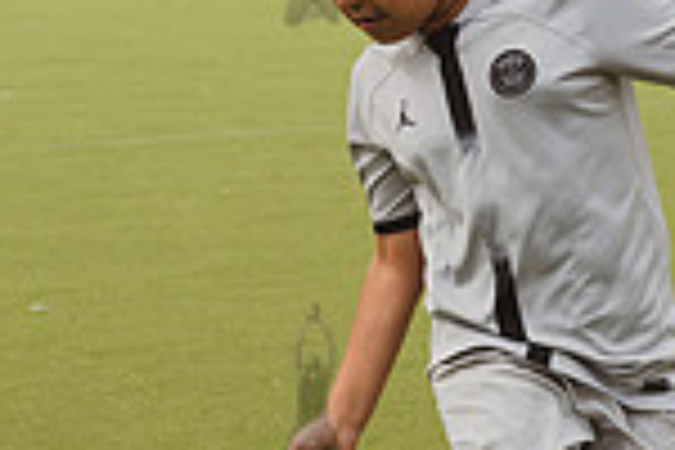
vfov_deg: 11.7
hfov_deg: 17.3
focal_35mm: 117
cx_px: 586
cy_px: 305
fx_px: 2194
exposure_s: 1/1600
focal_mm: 24
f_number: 4
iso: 250
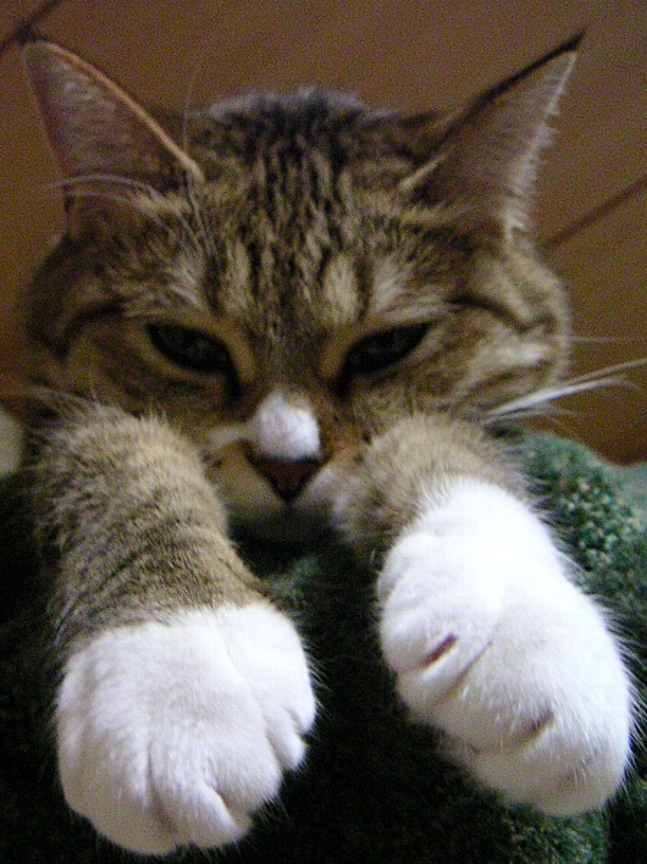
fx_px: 948
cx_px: 324
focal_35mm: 38
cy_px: 432
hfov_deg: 37.7
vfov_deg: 49.0
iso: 400
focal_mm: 6
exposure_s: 1/30
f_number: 2.8
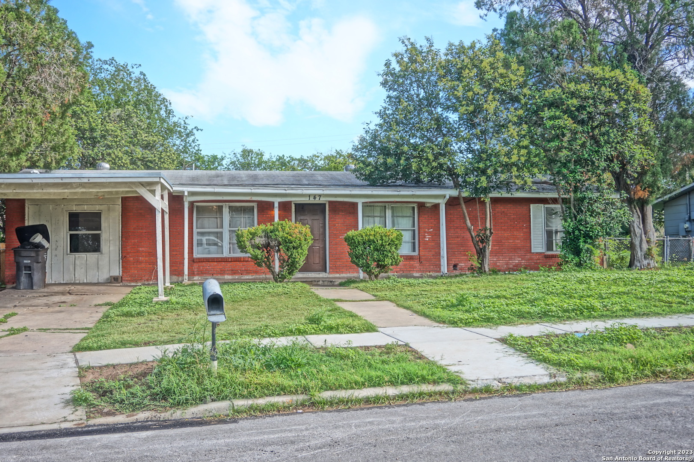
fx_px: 694
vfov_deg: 36.8
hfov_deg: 53.2
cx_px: 347
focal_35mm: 36
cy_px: 231
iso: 100
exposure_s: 1/160
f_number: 4.5
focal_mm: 24
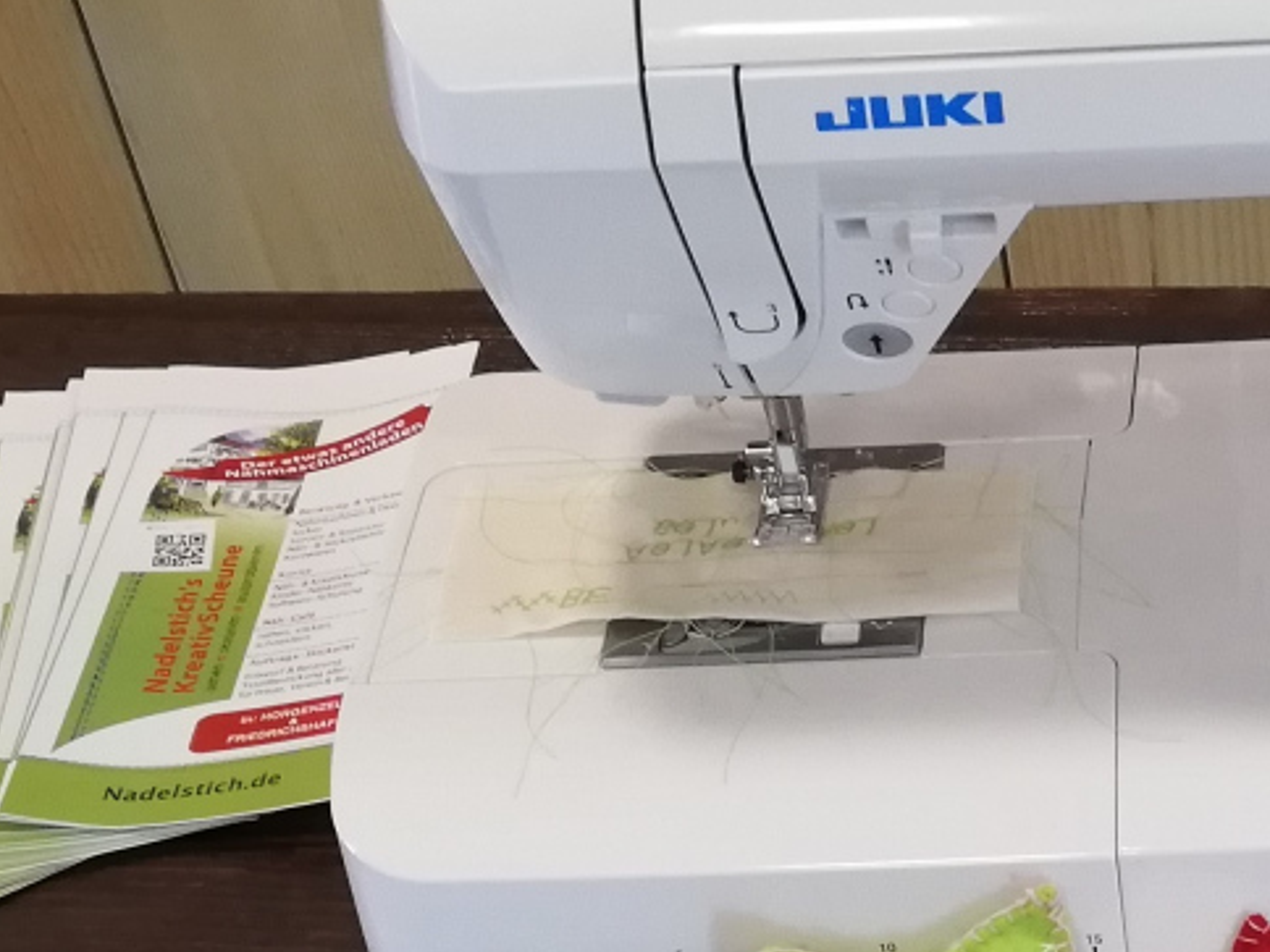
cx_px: 1564
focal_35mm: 86
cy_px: 1018
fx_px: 3155
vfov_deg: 16.7
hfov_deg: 21.0
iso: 320
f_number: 2.2
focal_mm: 3.81
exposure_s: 1/33.3
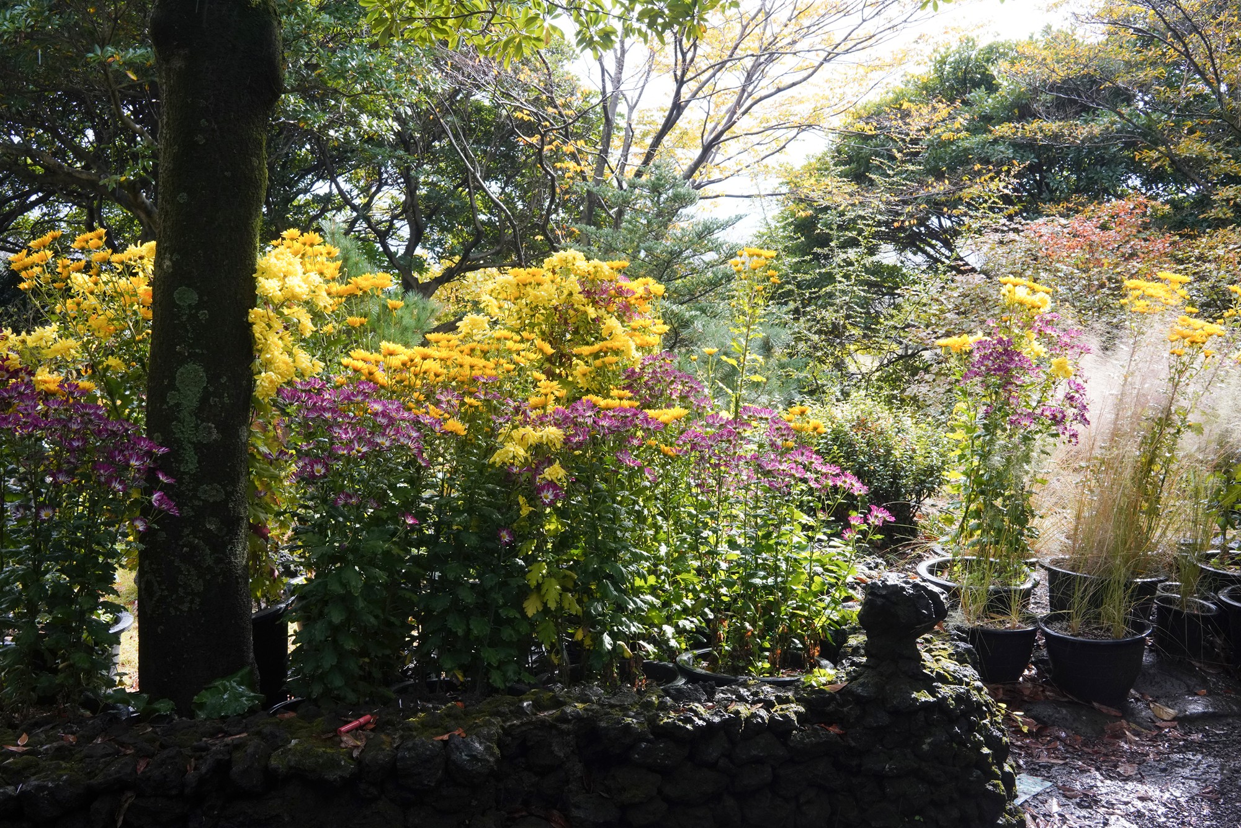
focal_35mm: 35
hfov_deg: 54.4
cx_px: 620
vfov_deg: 37.9
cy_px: 414
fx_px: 1207
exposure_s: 1/100
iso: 1600
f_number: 14
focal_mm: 35
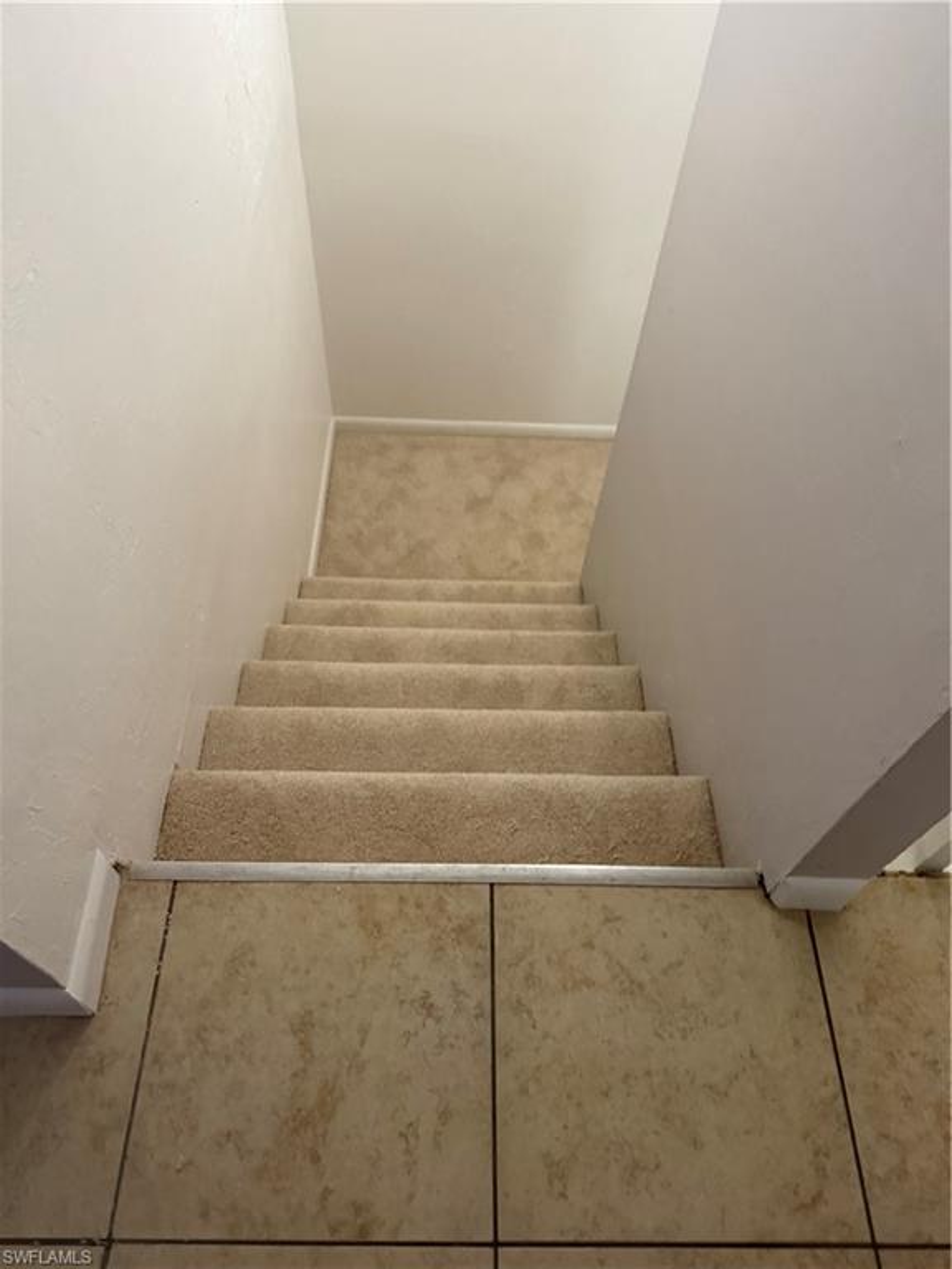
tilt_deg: -51.2
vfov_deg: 71.6
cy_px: 634
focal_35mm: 24
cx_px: 476
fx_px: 880
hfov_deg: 56.8
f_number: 1.78
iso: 500
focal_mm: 6.76
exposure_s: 1/60
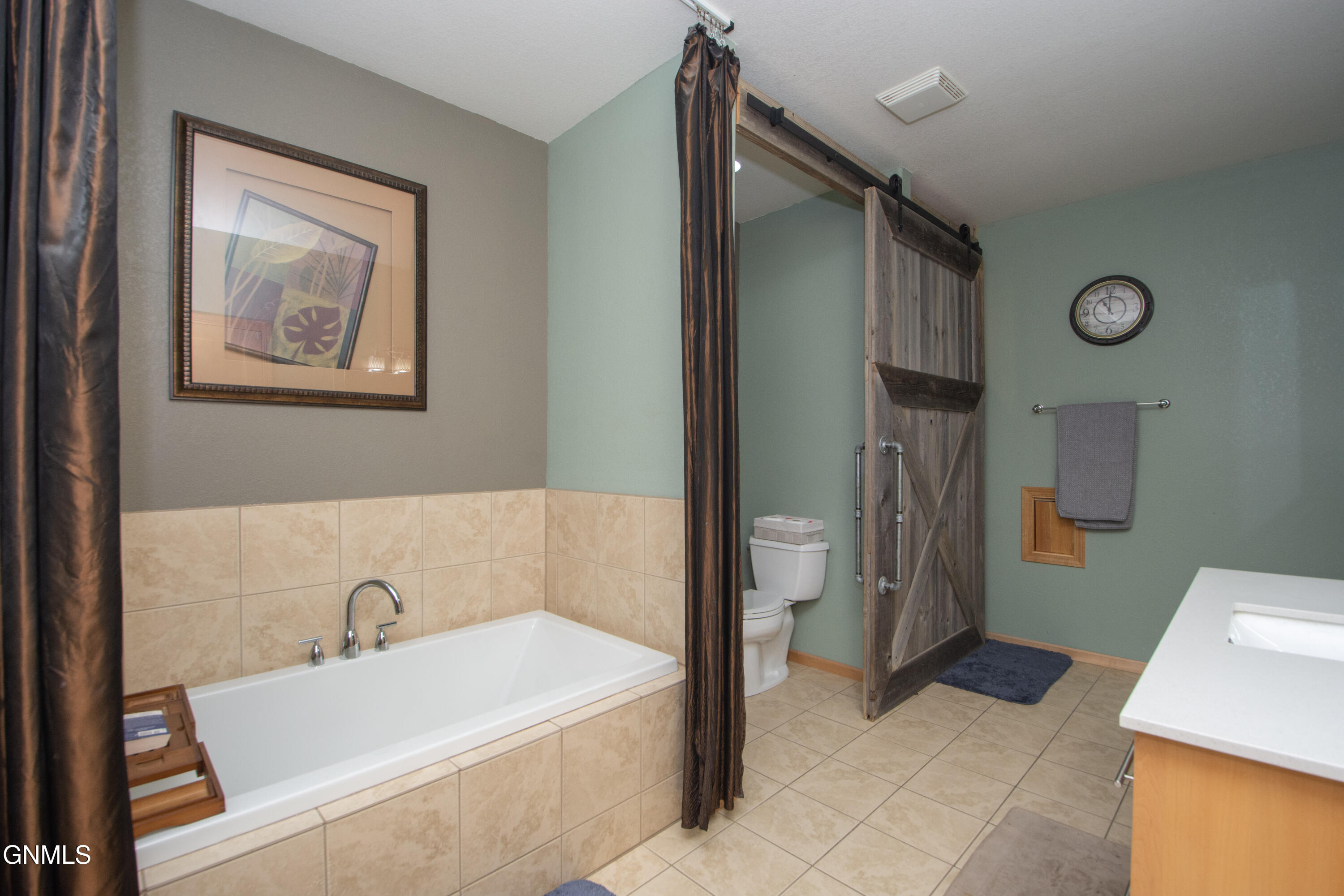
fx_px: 560
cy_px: 448
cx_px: 672
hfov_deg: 100.4
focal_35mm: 15
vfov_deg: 77.3
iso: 500
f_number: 7.1
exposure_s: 1/60
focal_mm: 10
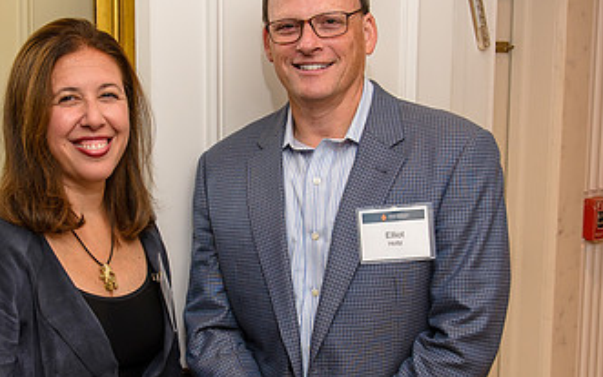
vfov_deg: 20.0
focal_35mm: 65
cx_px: 231
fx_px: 1068
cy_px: 237
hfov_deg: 31.4
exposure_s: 1/125
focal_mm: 32
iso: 800
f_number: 5.6
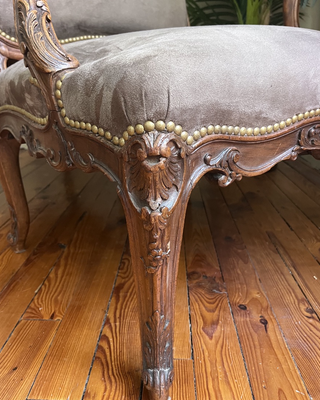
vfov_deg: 62.2
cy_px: 203
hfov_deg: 51.5
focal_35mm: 28
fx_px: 332
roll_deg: +1.4
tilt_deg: -20.9
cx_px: 158
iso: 500
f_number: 1.6
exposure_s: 1/60
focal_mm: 5.1
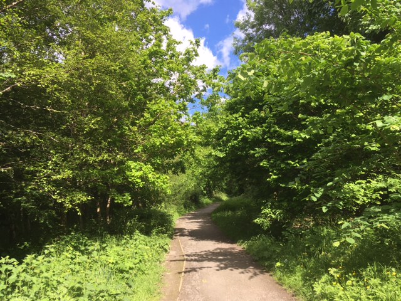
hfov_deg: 61.7
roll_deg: -0.2
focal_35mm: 29
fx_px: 336
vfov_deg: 48.2
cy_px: 150
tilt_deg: +8.7
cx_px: 200
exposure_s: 1/620
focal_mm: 4.15
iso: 25
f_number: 2.2
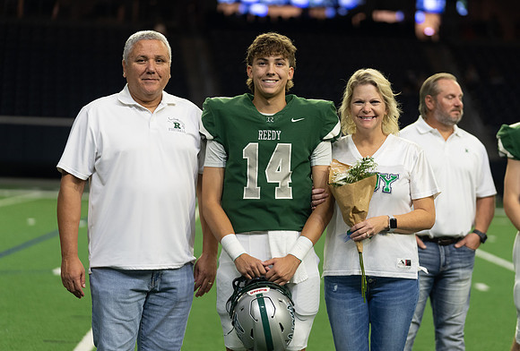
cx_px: 287
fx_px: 1770
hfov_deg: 16.7
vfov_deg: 11.3
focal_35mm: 122
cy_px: 160
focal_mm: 111
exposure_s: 1/320
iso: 1250
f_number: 2.8
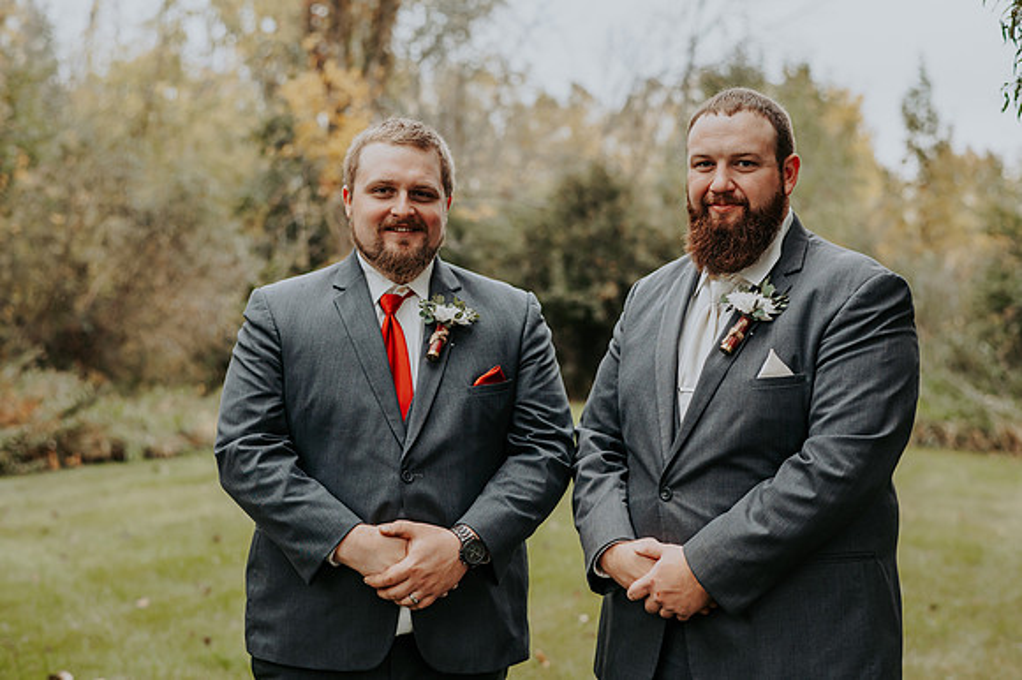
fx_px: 1646
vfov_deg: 23.4
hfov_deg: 34.5
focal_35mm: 58
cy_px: 340
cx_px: 511
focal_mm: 58
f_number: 2.8
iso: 500
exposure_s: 1/1000
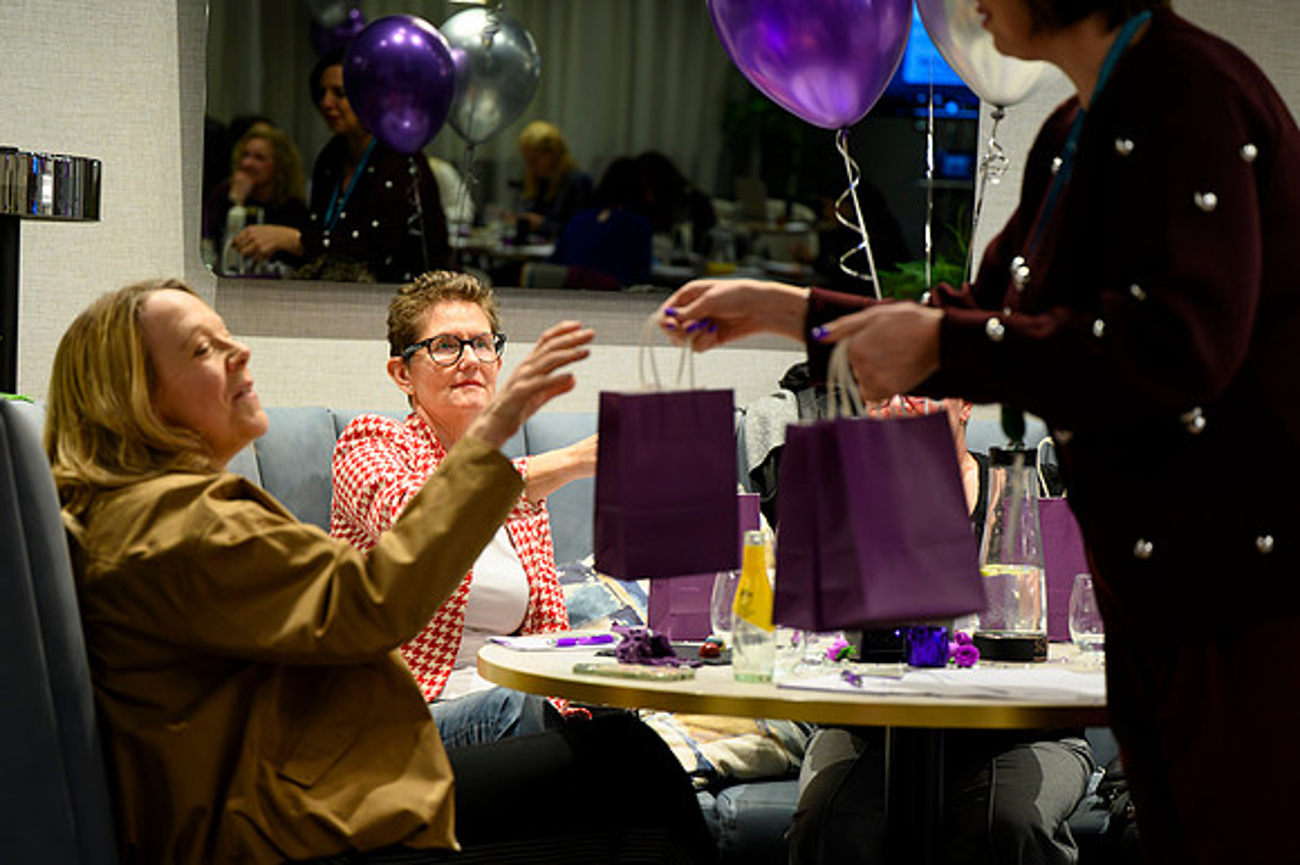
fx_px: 2526
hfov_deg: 28.9
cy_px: 432
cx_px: 650
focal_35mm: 70
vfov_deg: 19.4
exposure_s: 1/200
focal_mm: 70
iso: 2500
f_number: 2.8
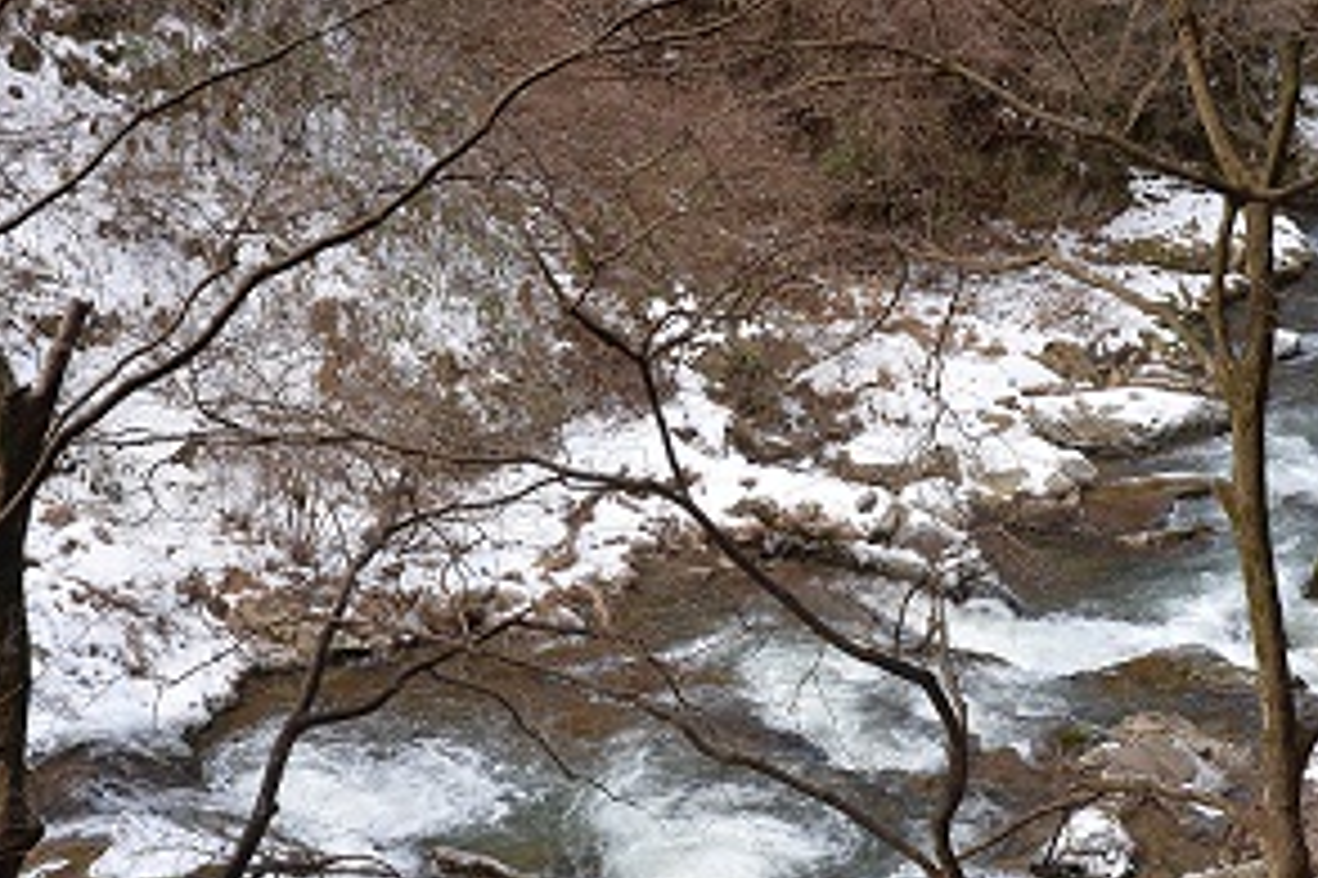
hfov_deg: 28.1
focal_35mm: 72
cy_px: 516
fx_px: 2634
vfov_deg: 18.9
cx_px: 628
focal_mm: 38
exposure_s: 1/30
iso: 320
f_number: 16
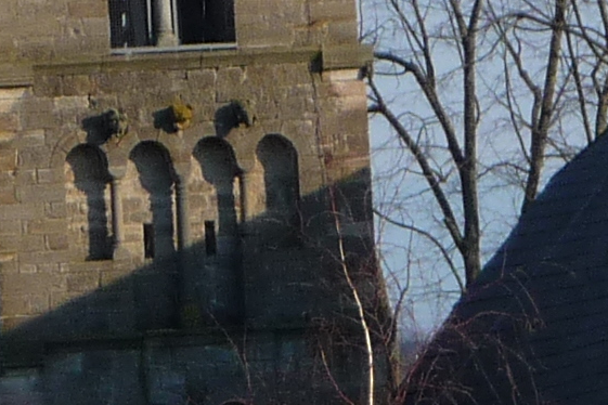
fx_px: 13797
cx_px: 680
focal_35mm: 817
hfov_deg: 2.5
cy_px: 93
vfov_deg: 1.7
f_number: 4.7
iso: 100
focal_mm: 21.8
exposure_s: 1/400
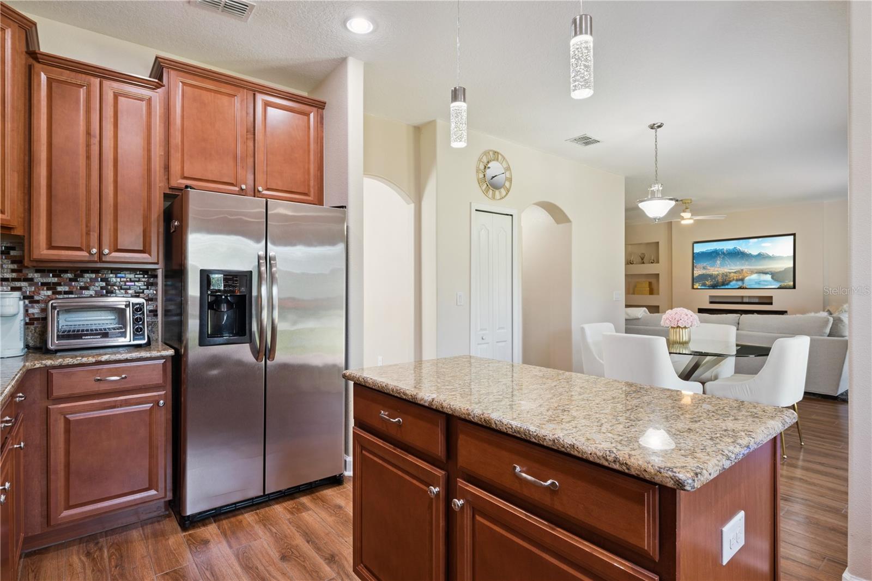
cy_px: 290
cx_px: 436
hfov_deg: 90.0
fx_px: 436
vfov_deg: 67.4
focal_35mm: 18
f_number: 9
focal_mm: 18
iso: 200
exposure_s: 1/10
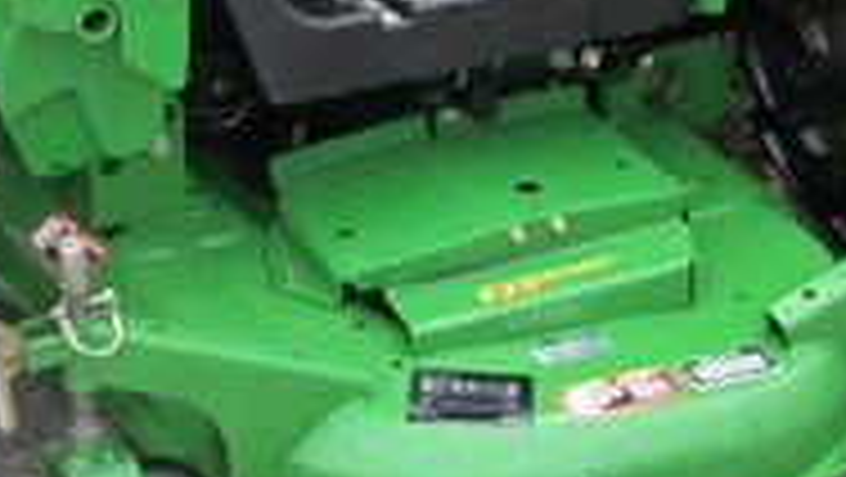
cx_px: 292
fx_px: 2267
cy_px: -202
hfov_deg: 21.1
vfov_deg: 11.6
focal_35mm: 101
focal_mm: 5.7
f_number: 2.9
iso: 80
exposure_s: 1/80
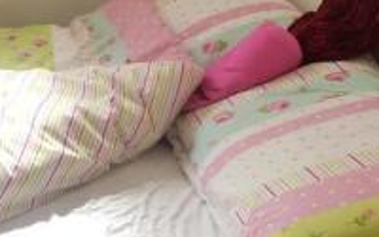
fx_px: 764
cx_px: -60
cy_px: 107
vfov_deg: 17.6
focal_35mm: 74
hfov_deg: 25.4
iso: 160
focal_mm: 4.3
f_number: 4
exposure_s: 1/125
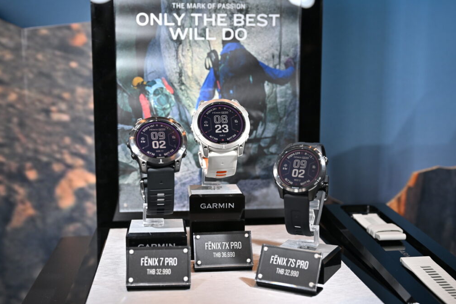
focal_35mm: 48
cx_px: 224
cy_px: 152
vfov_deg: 28.1
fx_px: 608
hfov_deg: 41.1
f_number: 5.6
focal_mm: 47
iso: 400
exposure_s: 1/80
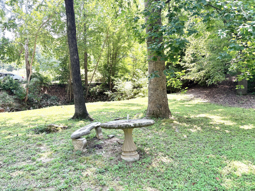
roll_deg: +1.1
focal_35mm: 26
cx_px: 128
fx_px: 192
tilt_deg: -3.6
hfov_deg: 67.3
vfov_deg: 53.1
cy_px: 96
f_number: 1.6
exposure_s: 1/295
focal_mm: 5.96
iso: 50
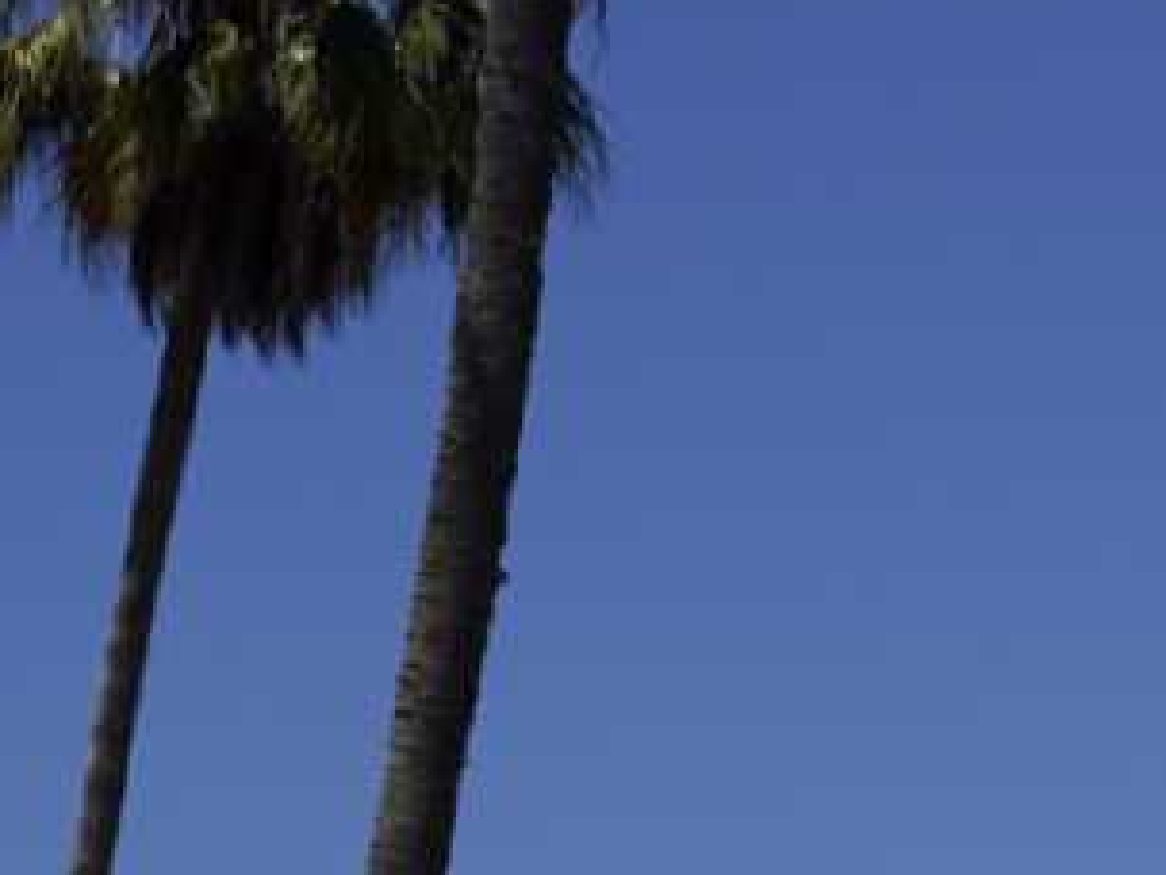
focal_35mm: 214
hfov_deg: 8.7
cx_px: 2420
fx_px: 7208
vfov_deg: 6.9
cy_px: 182
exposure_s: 1/1250
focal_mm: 33
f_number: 8
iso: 200
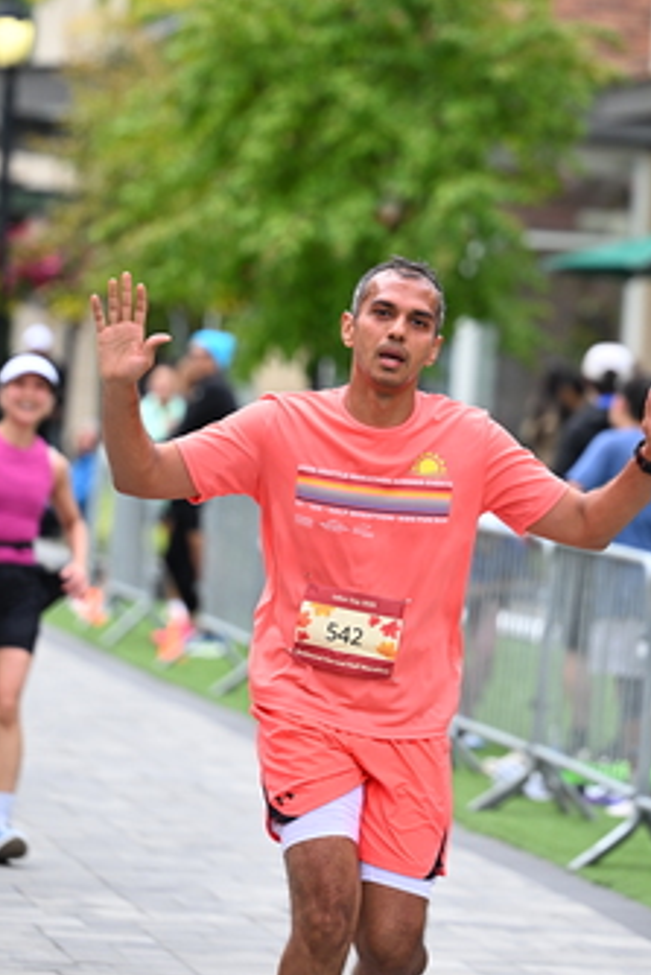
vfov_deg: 9.3
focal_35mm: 222
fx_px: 6015
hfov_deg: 6.2
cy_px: 374
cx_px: 463
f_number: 2.8
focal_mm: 135
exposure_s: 1/2000
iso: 640
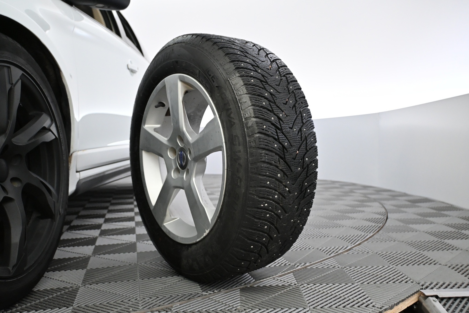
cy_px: 156
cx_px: 234
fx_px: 410
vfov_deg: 41.7
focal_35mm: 32
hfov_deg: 59.5
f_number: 4
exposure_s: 1/125
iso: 2500
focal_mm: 21
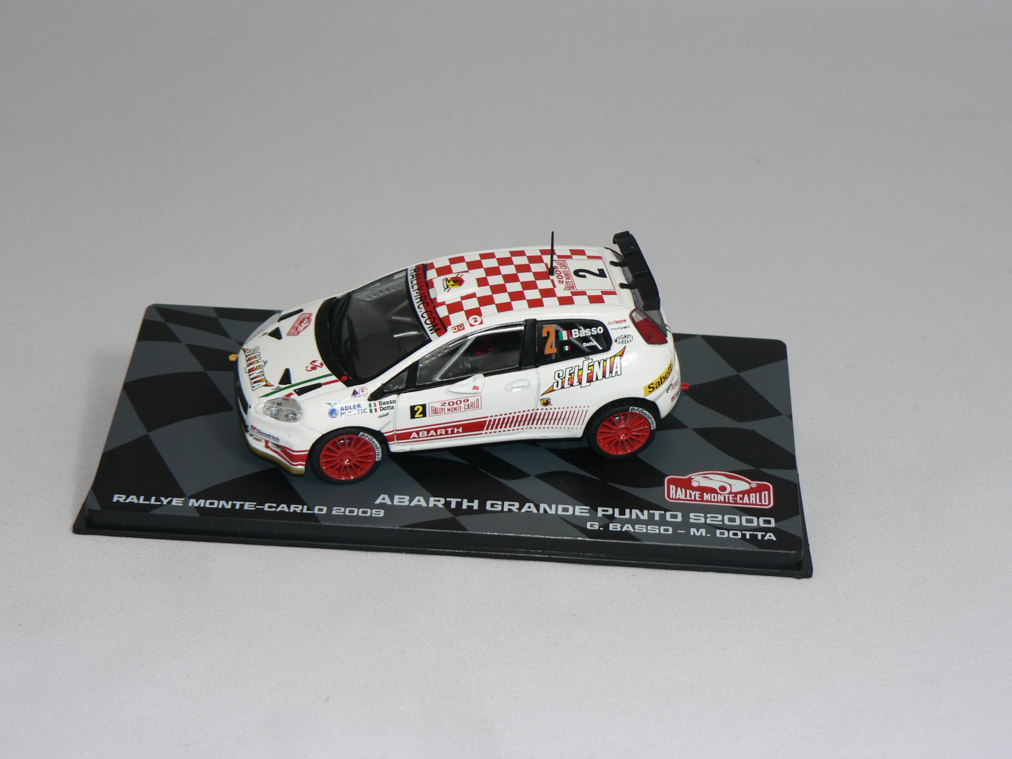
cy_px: 380
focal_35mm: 86
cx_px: 506
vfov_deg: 17.2
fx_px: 2514
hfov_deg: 22.8
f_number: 3.2
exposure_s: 1/60
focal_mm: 14.3
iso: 80
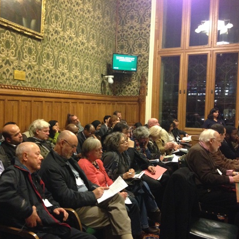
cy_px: 121
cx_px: 99
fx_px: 312
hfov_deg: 41.7
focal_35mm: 40
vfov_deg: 41.9
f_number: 2.4
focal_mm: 4.12
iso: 400
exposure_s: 1/15
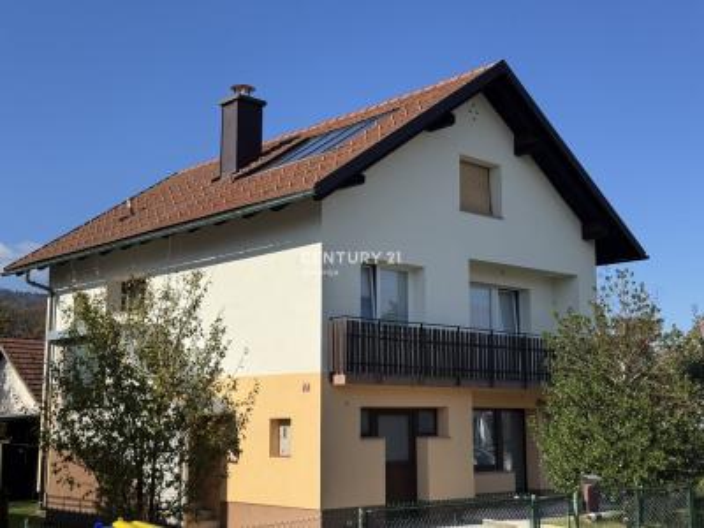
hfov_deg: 39.7
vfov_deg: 30.3
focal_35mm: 48
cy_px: 264
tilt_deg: +8.3
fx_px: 976
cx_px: 352
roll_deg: -0.1
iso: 64
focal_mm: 6.76
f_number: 1.78
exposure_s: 1/5376
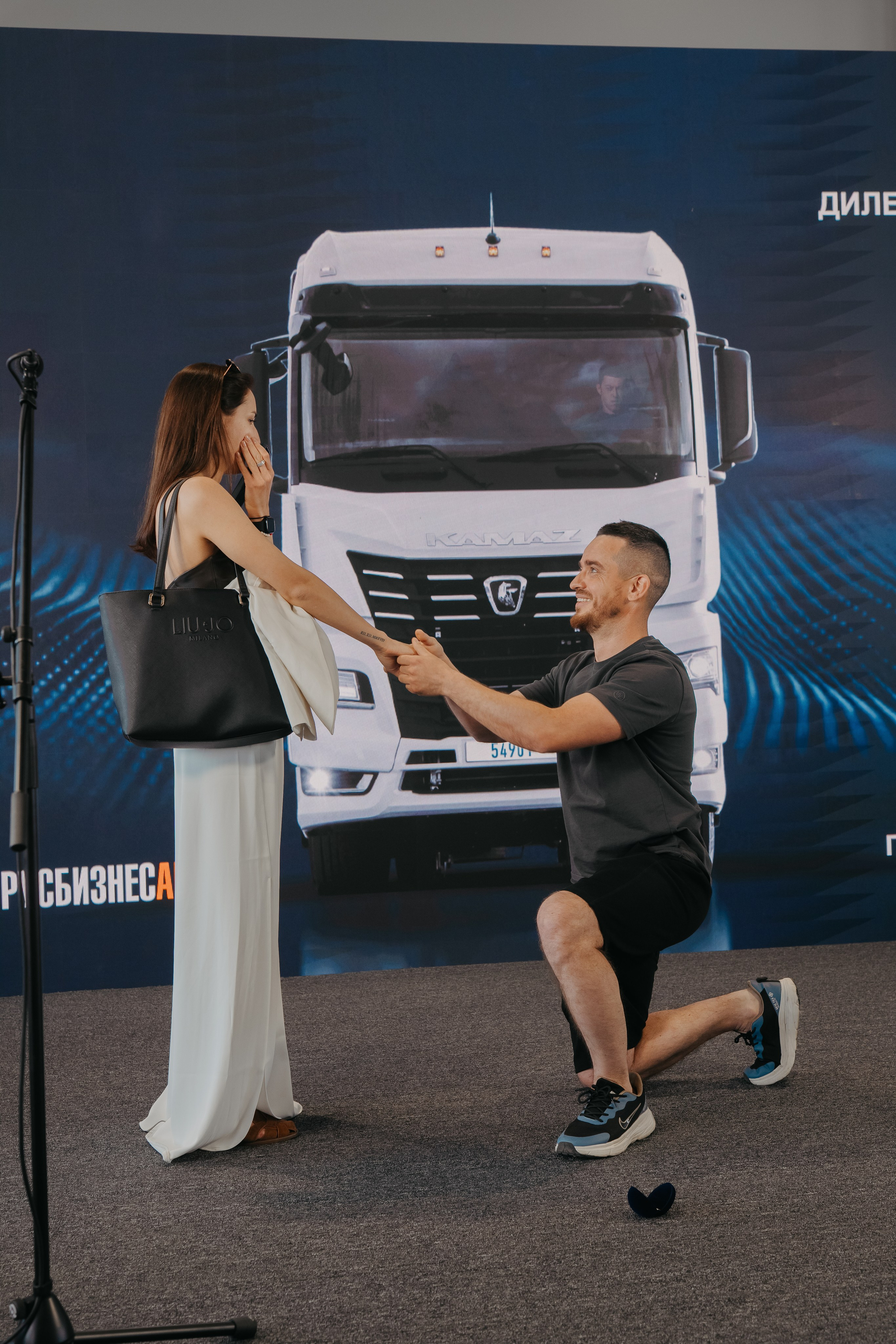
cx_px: 448
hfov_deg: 32.6
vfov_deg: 47.4
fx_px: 1531
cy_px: 672
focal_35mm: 41
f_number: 4.5
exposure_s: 1/125
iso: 500
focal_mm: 41
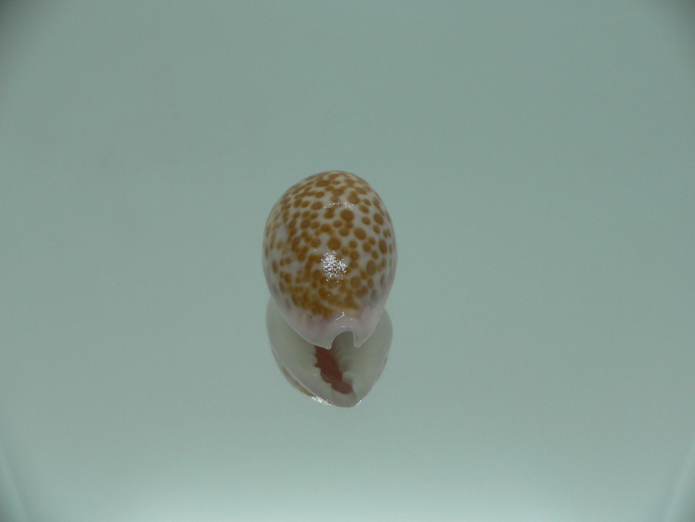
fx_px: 703
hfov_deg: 52.6
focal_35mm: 35
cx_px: 348
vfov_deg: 40.7
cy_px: 261
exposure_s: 1/60
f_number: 2.8
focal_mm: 4.6
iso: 80
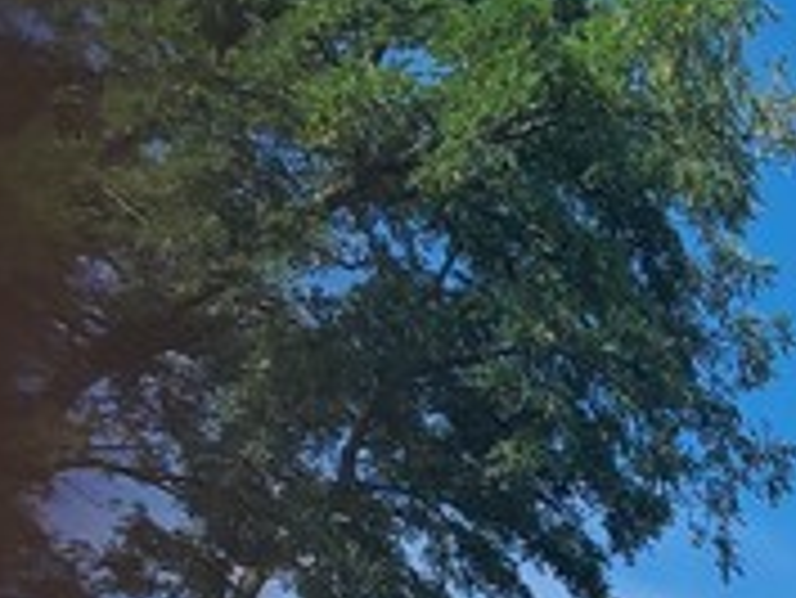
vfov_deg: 8.5
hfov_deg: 11.0
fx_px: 3452
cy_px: 1695
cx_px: 1961
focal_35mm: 150
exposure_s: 1/2265
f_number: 1.8
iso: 40
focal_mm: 5.4
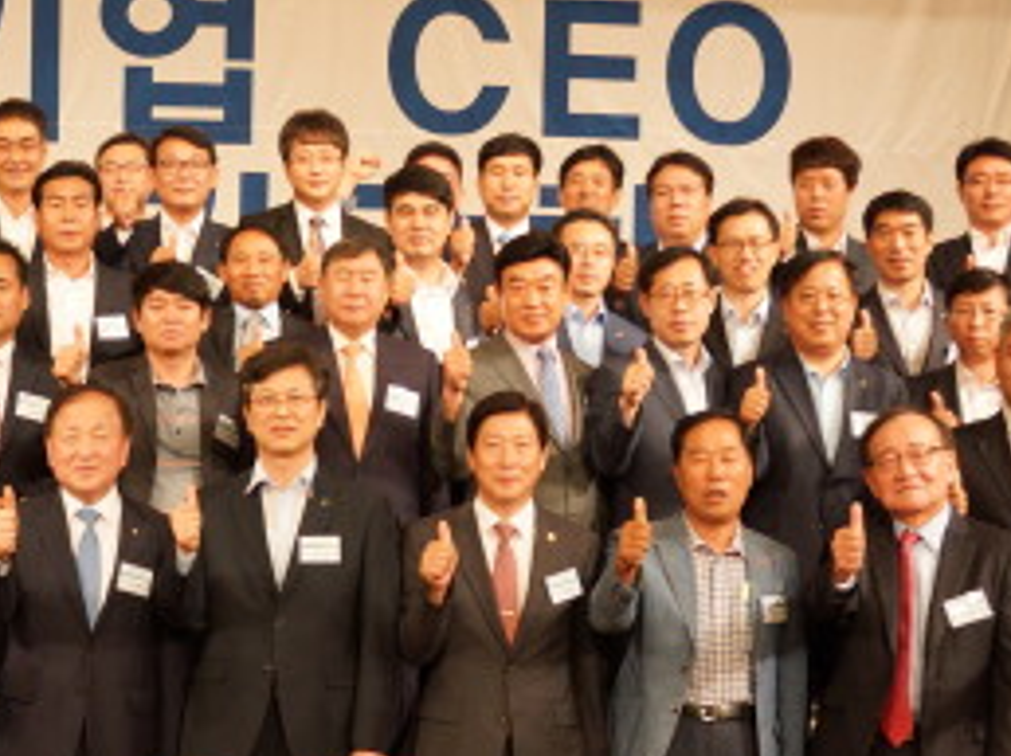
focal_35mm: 80
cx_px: 251
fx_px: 2334
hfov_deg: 24.2
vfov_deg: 18.4
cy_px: 435
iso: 200
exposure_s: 1/60
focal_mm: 22
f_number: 4
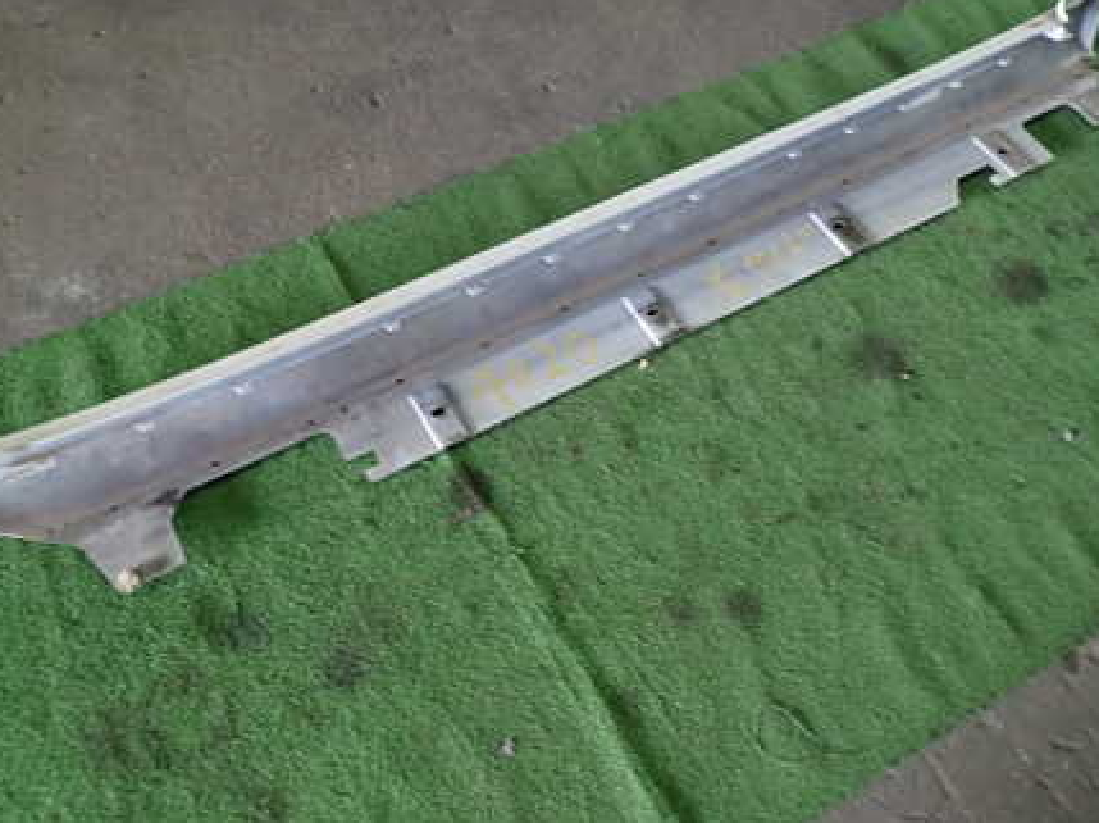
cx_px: 505
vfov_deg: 40.4
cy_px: 320
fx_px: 1110
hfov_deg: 52.6
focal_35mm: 35
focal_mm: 4.5
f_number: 2
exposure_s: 1/30
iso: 200
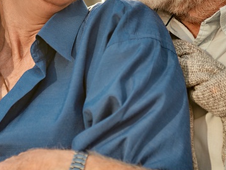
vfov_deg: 9.5
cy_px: 20
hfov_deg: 12.7
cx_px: 138
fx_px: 1019
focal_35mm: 156
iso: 100
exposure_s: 1/320
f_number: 4
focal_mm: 58
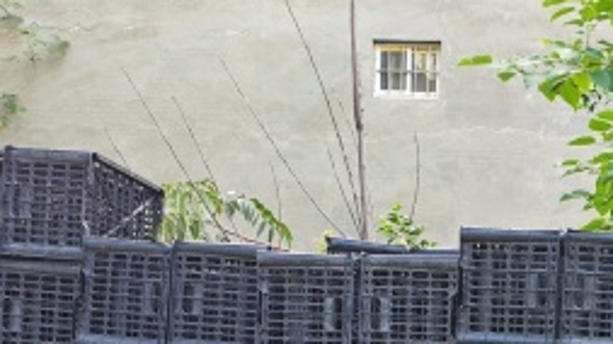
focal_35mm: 93
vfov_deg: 11.7
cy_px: 676
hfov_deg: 21.8
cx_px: 659
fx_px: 1511
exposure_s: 1/100
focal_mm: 6.12
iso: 200
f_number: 1.9
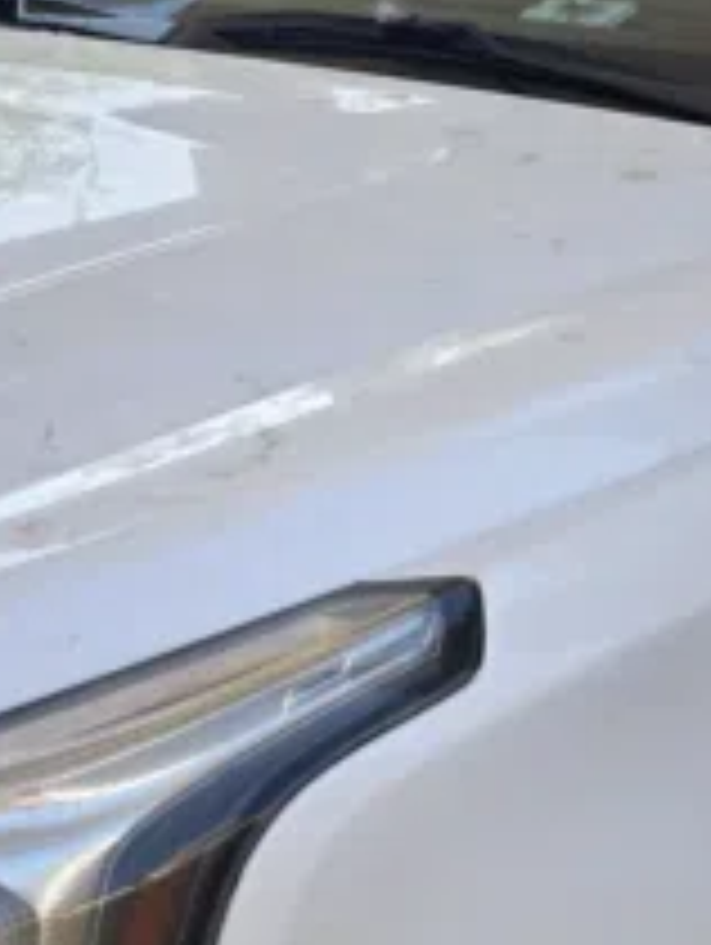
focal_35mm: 70
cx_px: 909
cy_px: 454
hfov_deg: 19.5
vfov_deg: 27.7
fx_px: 1913
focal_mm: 6.3
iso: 25
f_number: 1.7
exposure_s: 1/359
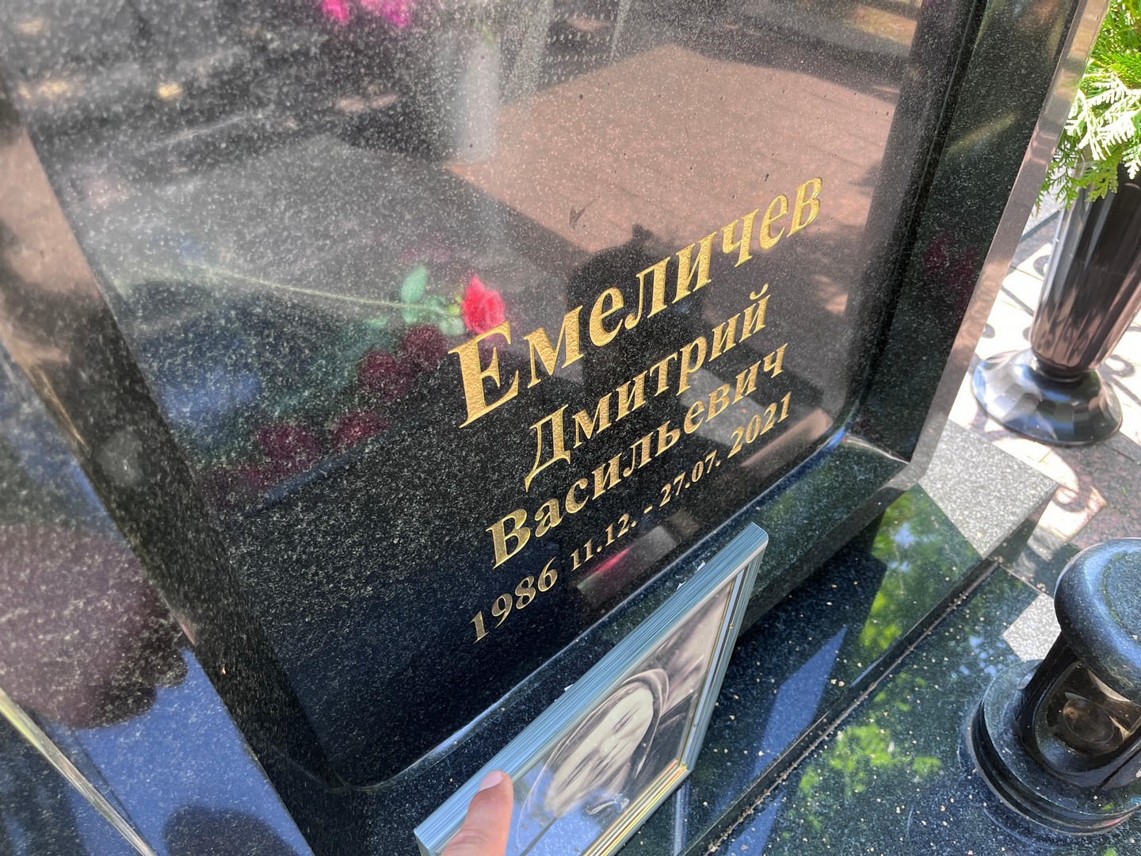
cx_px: 570
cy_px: 428
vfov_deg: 53.1
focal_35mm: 26
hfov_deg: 67.3
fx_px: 857
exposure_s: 1/122
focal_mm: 5.1
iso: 64
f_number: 1.6
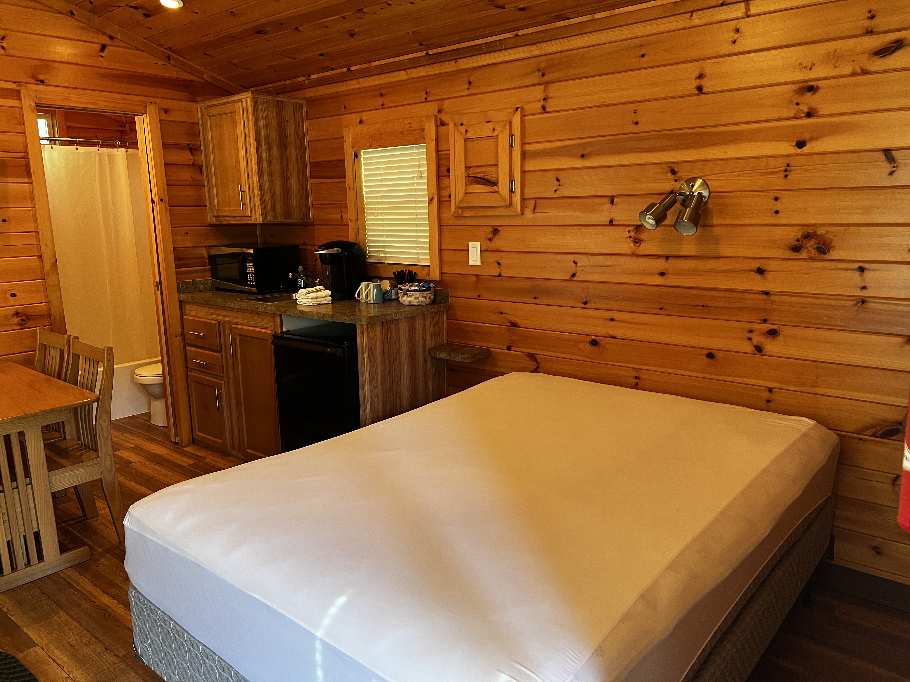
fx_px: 683
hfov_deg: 67.3
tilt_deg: -12.5
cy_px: 341
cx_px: 455
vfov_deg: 53.1
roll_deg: +0.9
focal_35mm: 26
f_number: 1.5
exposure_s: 1/60
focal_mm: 5.7
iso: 160
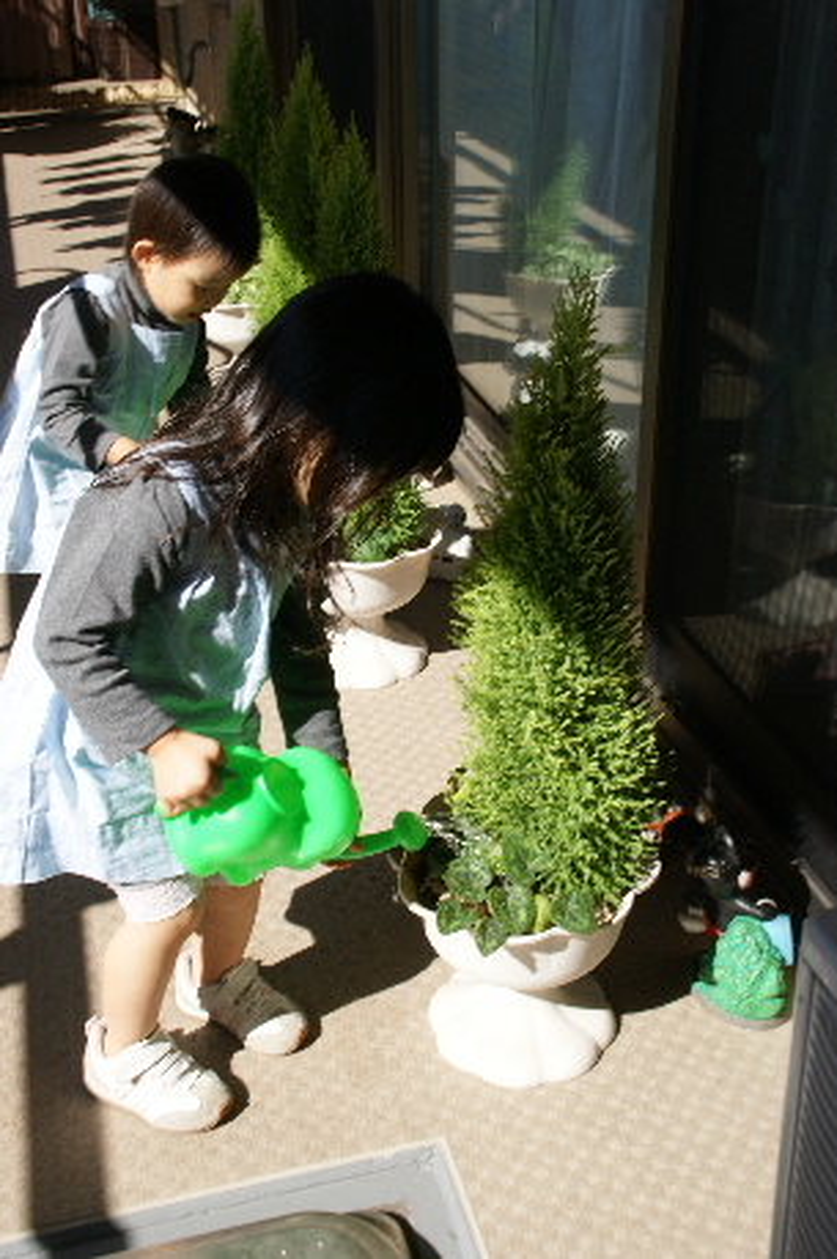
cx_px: 418
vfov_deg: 46.4
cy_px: 630
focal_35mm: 42
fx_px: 1468
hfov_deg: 31.8
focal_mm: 28
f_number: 11
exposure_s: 1/100
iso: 100
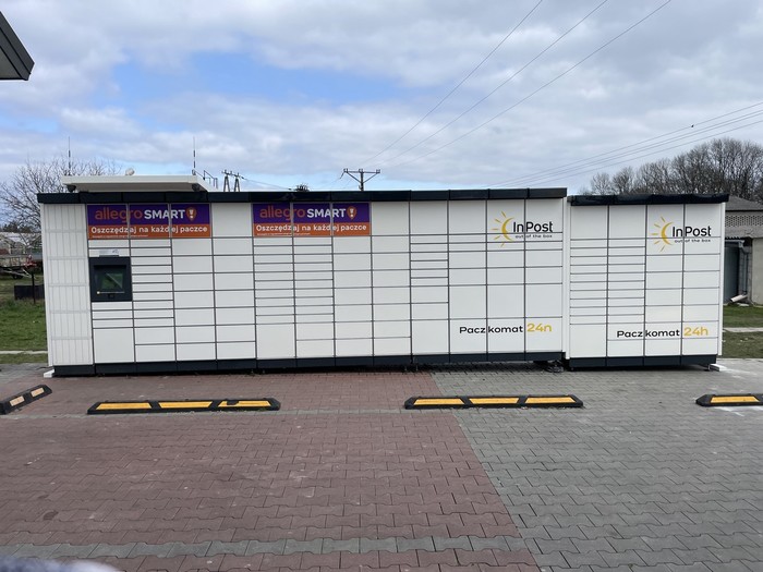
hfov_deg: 67.3
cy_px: 286
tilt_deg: -3.8
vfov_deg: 53.1
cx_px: 382
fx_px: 573
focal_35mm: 26
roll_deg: +0.8
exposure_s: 1/3731
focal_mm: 4.2
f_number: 1.6
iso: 32
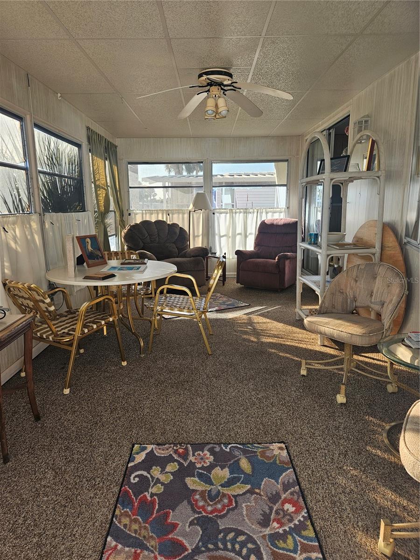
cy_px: 280
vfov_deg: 73.9
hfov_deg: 58.9
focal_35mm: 23
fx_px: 372
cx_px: 210
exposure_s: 1/120
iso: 40
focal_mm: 5.4
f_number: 1.8
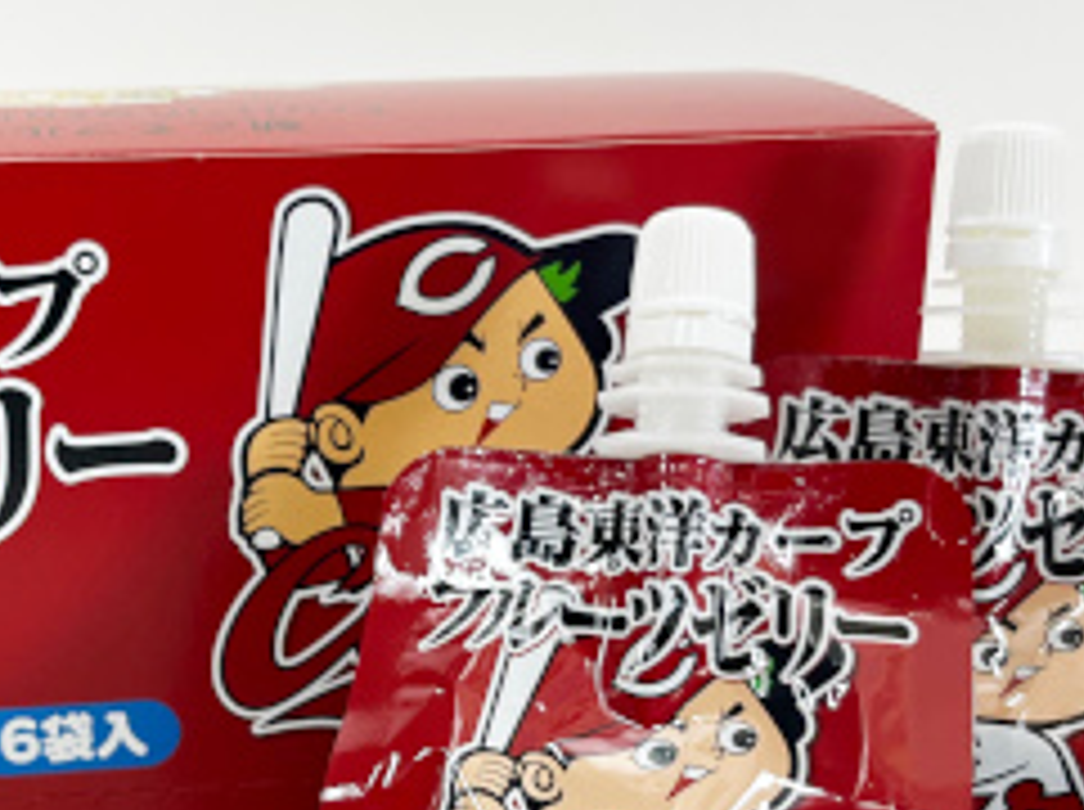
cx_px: 218
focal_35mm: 63
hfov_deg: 30.0
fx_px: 1970
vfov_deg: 22.9
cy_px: 637
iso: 125
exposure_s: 1/120
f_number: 1.6
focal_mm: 5.1
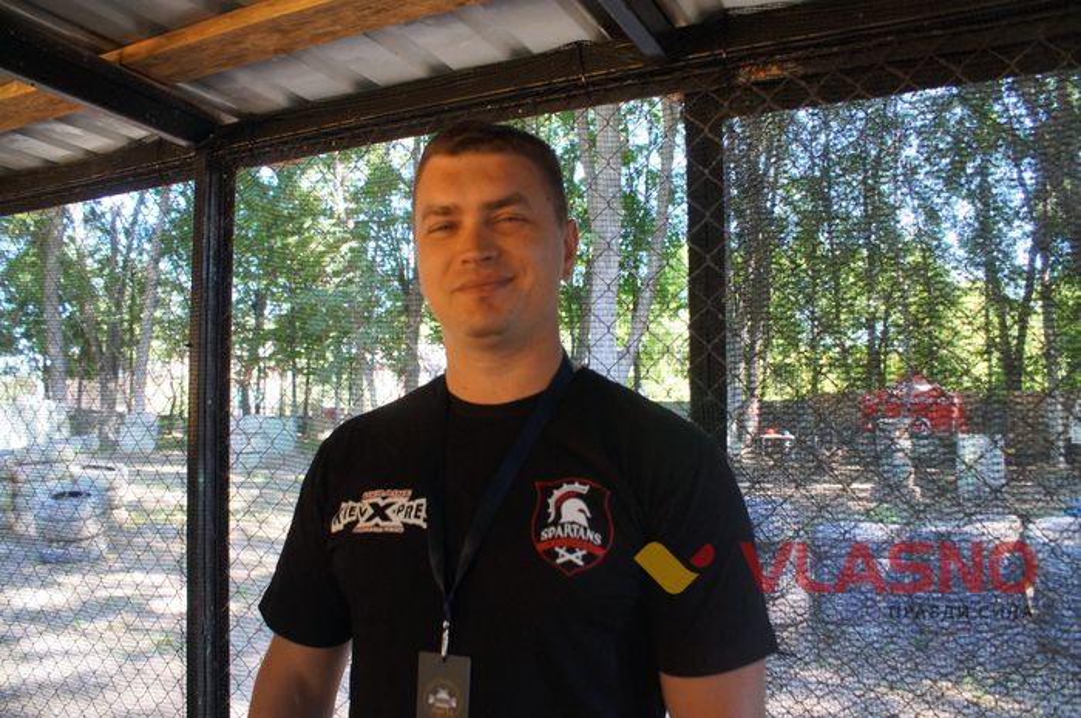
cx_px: 540
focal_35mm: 30
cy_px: 359
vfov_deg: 43.5
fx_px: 900
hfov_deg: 62.0
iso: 1000
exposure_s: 1/160
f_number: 4
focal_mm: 20
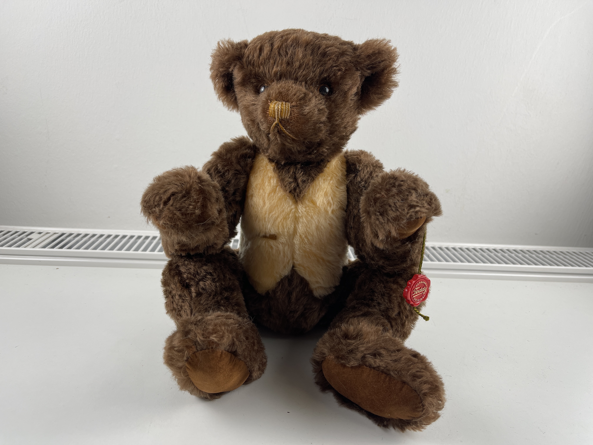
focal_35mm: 25
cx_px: 296
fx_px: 428
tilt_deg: -17.3
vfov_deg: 54.9
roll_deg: -4.2
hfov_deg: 69.4
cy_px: 222
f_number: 1.6
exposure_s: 1/146
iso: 32
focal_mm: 5.1
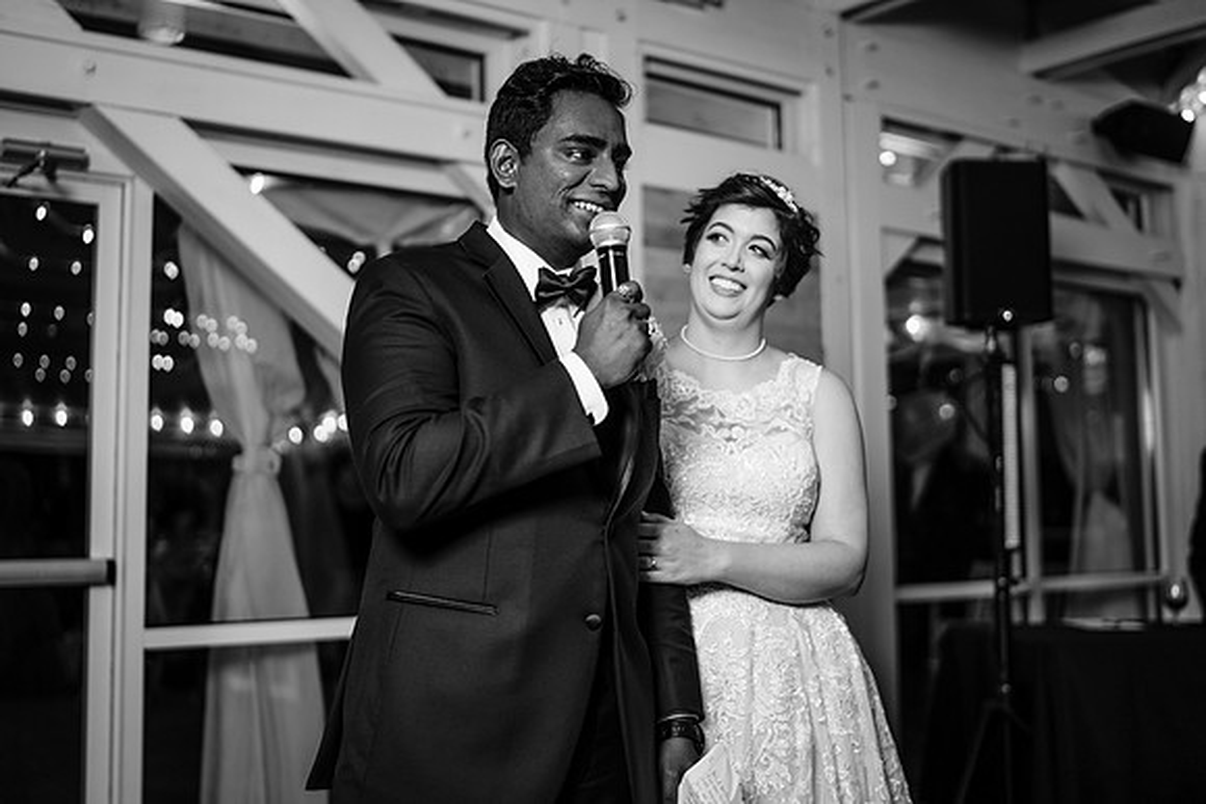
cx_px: 574
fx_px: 1439
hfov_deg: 45.4
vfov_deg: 31.2
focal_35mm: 43
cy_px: 368
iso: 250
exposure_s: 1/200
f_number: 1.4
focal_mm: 35
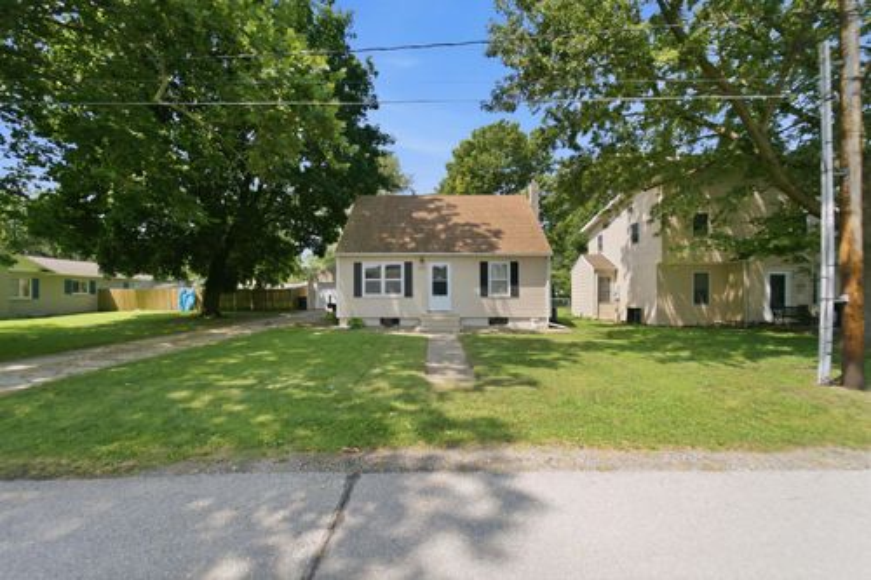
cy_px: 290
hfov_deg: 104.3
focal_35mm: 14
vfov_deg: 81.2
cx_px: 436
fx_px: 339
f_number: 4
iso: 320
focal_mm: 14
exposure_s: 1/1250
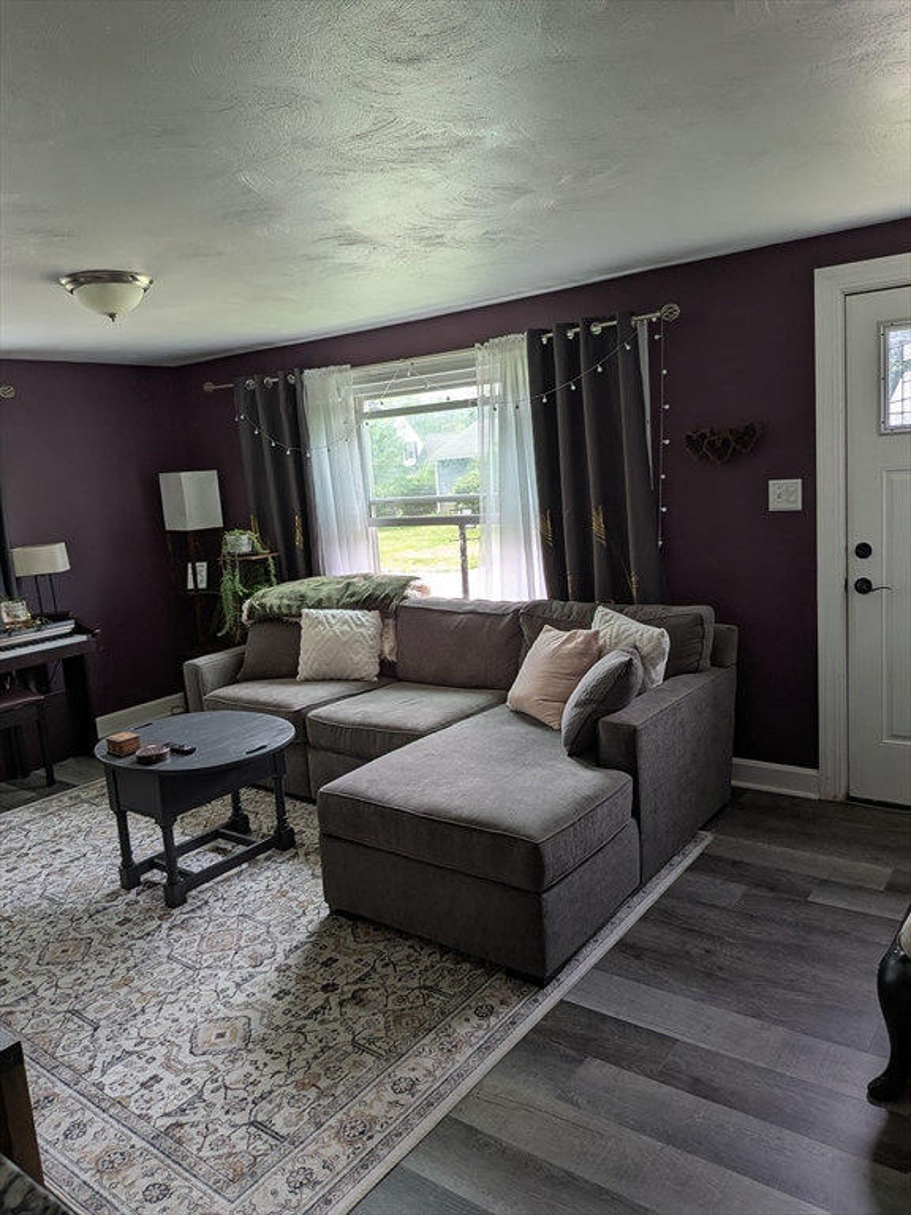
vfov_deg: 71.6
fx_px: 842
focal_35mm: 24
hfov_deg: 56.8
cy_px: 608
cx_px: 456
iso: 41
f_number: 1.7
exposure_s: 1/133
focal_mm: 4.53
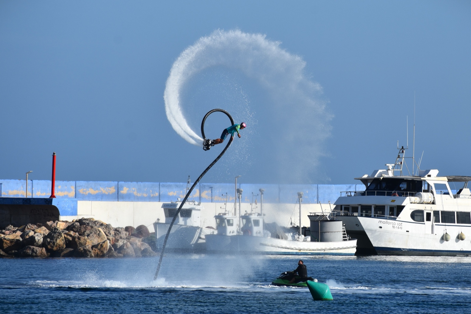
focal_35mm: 285
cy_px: 157
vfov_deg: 4.8
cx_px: 236
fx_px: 3728
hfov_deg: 7.2
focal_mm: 190
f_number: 8
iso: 140
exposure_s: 1/1000
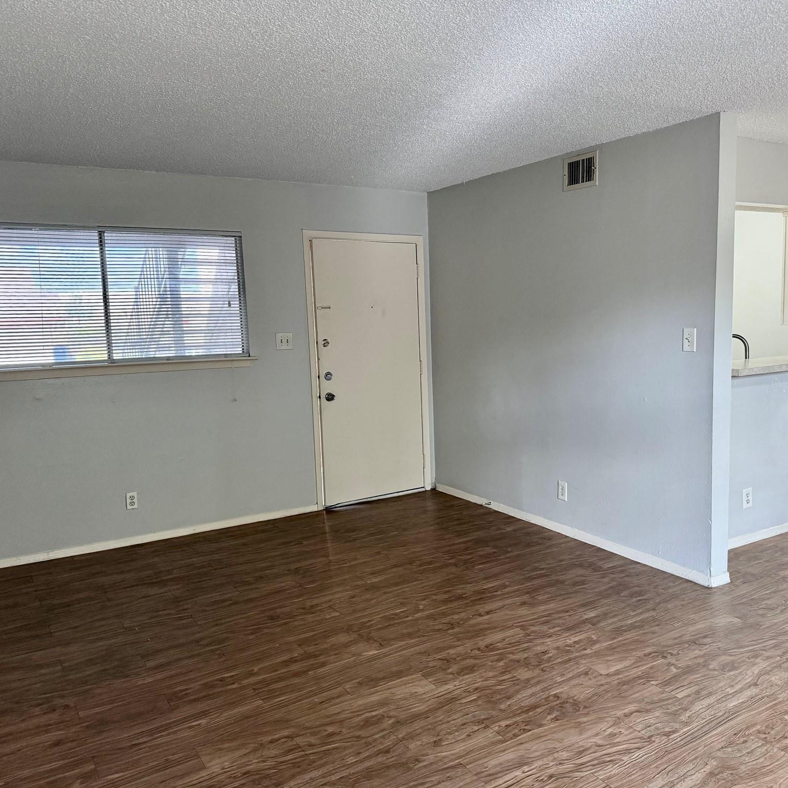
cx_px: 452
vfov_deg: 55.6
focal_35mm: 29
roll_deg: +1.7
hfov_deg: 55.4
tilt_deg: -7.0
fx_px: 747
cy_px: 401
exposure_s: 1/60
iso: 250
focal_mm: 6.76
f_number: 1.78
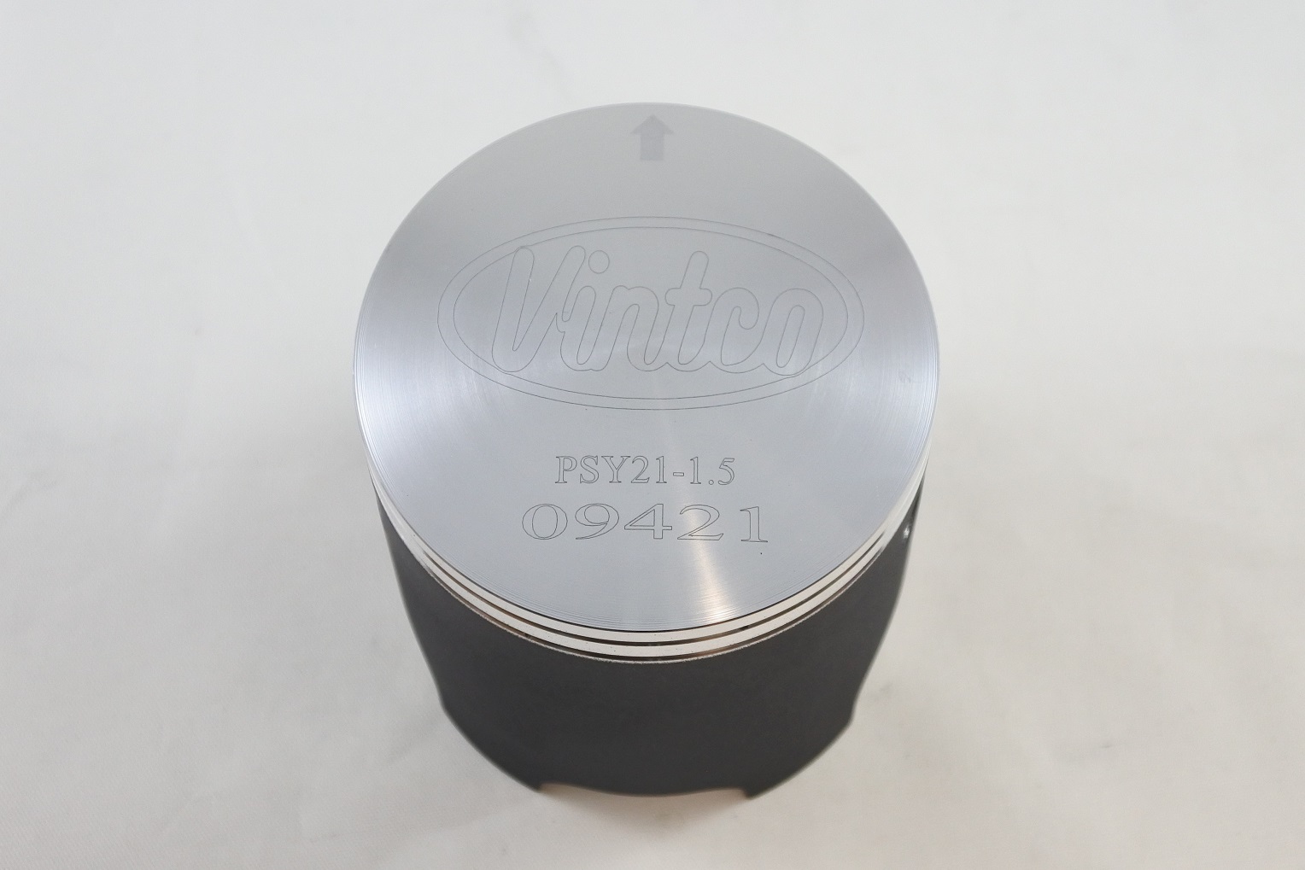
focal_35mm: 49
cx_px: 652
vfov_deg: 27.5
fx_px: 1776
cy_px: 435
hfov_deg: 40.3
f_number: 4.5
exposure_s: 1/125
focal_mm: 18.4
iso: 500
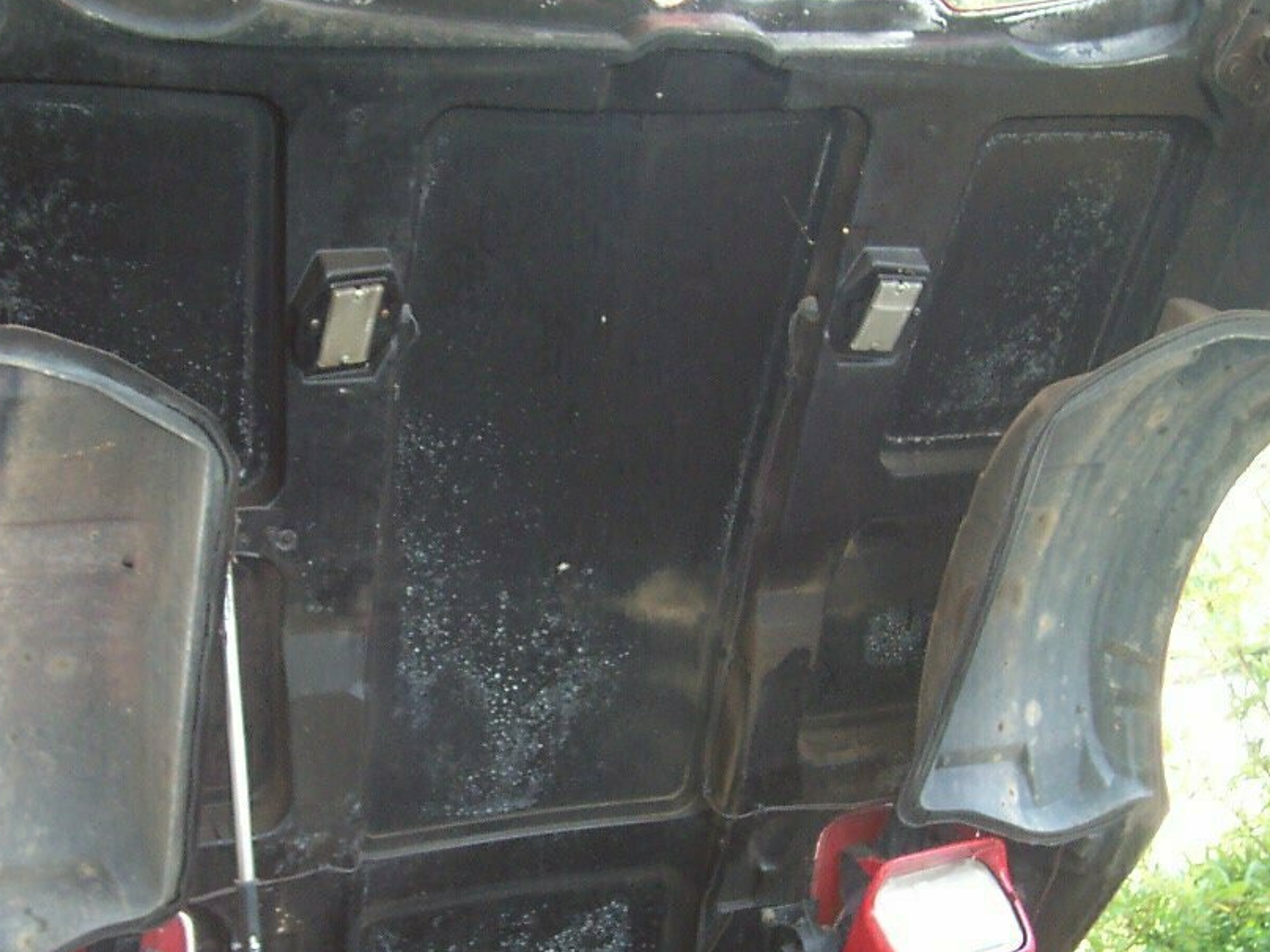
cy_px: 590
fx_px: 2018
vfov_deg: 26.5
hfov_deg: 34.9
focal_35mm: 55
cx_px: 593
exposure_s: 1/90
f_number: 2.8
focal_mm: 5.6
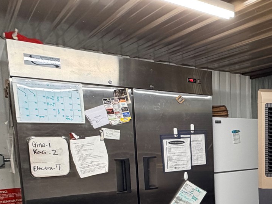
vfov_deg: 34.7
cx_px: 318
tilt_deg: -5.4
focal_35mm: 40
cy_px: 168
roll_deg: +1.4
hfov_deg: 37.0
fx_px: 314
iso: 160
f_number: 2.2
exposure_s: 1/60
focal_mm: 2.22
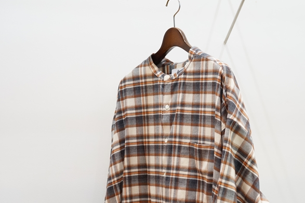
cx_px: 166
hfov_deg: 27.0
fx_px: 635
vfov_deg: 18.2
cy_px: 109
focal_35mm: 75
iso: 1000
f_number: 4
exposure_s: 1/60
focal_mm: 55
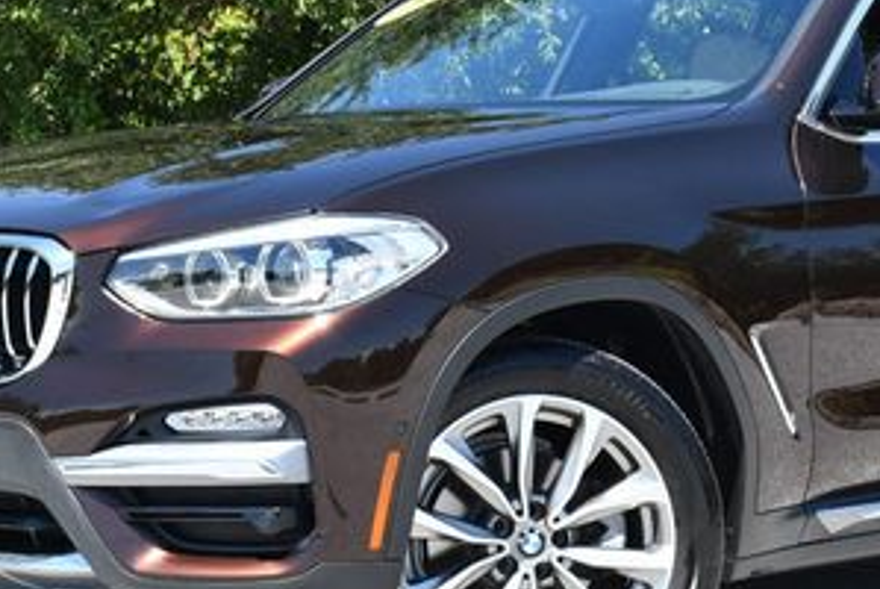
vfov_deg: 11.4
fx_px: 2936
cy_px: 239
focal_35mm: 120
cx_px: 609
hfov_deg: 17.0
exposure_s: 1/250
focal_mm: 28
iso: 200
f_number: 6.3
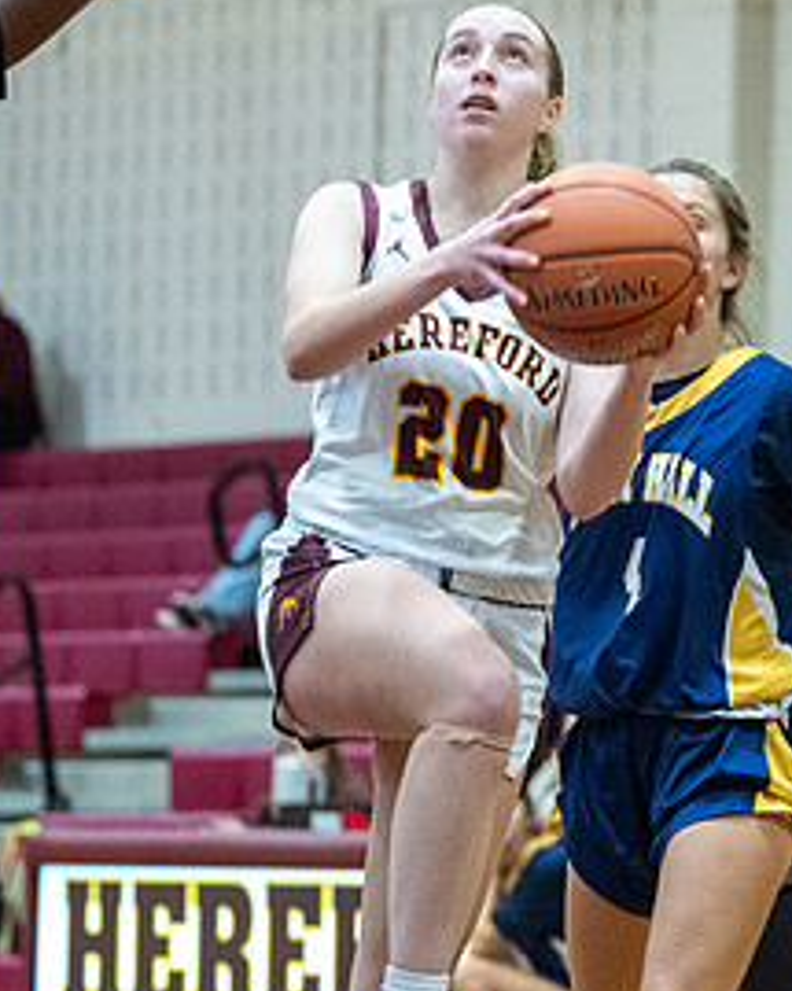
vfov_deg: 7.6
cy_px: 202
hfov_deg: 6.1
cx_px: 596
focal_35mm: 254
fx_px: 7446
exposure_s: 1/800
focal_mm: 78
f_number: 2.8
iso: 5600
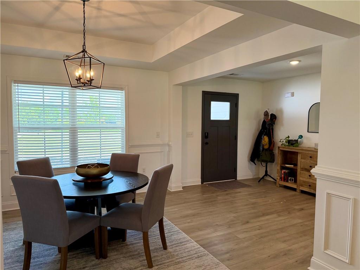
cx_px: 180
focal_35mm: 24
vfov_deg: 56.8
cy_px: 135
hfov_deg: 71.6
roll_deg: -0.7
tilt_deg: -3.9
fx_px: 250
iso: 200
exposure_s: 1/220
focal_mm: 6.76
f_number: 1.78
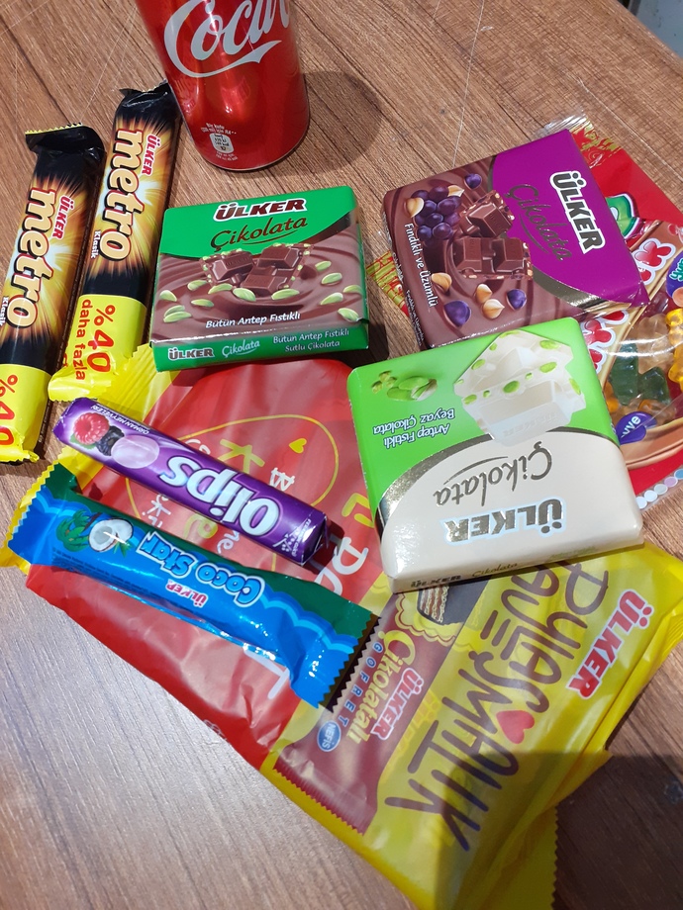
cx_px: 342
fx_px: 710
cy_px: 455
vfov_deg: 65.3
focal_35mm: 27
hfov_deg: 51.4
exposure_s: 1/50
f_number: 1.9
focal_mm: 3.6
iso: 160
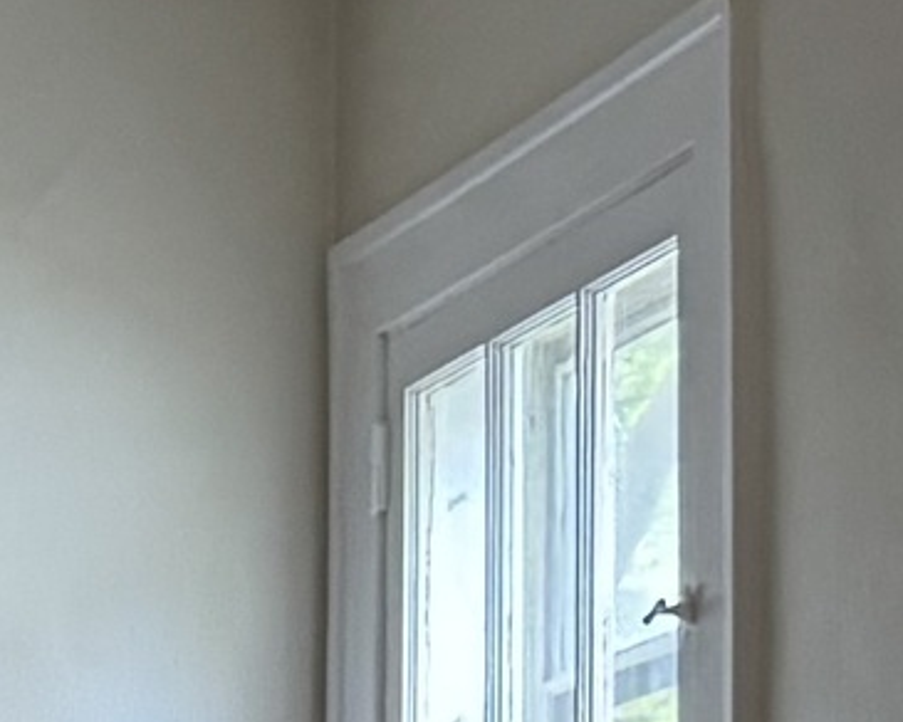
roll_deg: +1.7
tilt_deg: -5.7
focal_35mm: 197
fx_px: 5265
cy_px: 1916
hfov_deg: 8.9
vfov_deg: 7.2
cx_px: -1232
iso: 500
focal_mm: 6.76
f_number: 1.78
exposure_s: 1/60
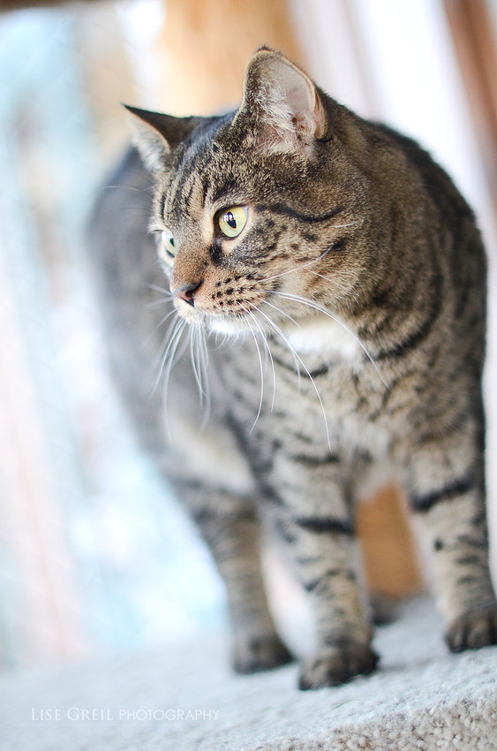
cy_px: 376
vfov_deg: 27.0
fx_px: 1560
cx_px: 248
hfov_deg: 18.1
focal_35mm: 75
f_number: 1.4
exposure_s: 1/320
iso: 400
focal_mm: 50
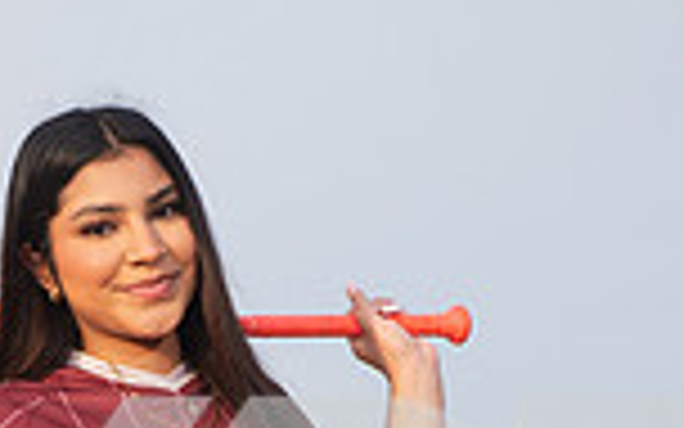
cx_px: 158
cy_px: 856
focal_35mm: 166
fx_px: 3094
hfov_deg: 12.6
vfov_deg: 7.6
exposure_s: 1/320
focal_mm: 55
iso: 200
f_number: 6.3
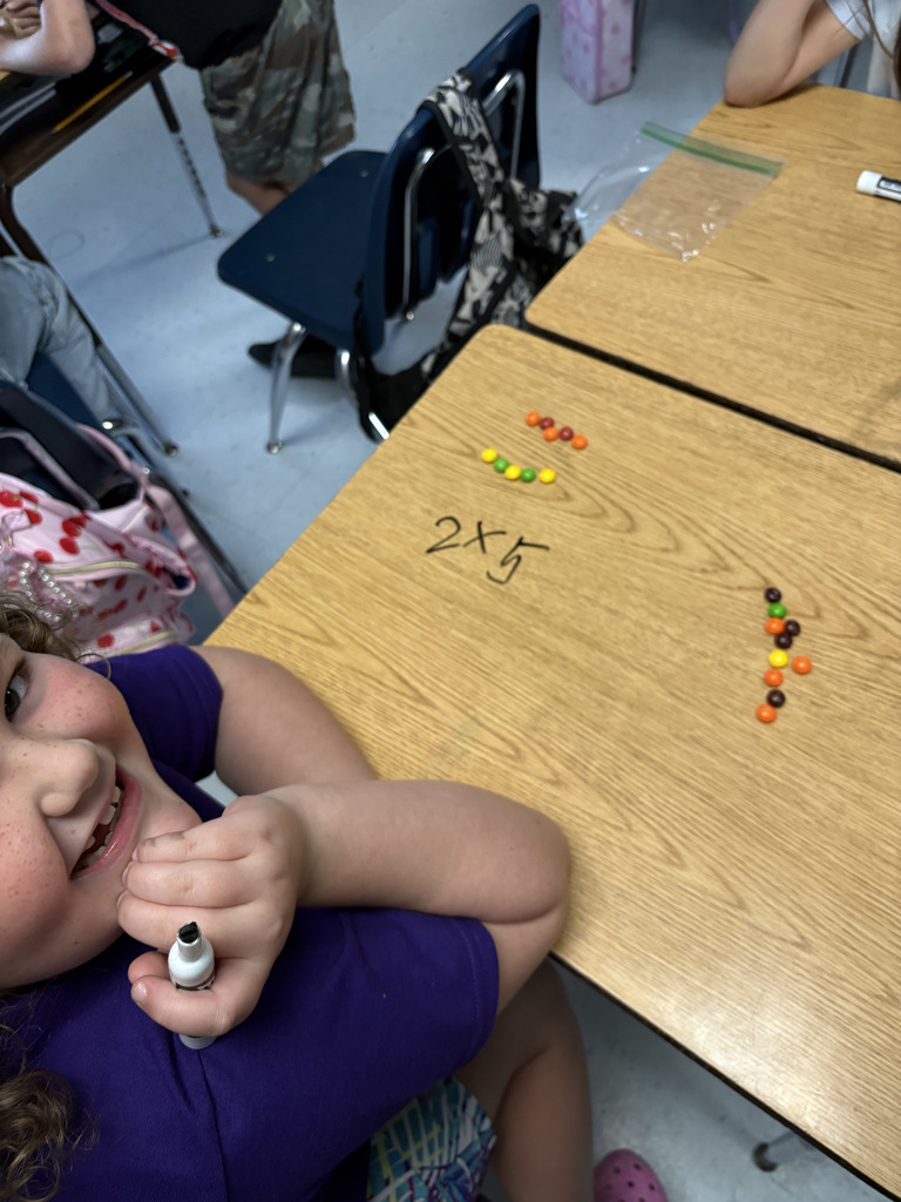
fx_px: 902
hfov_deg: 53.1
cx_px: 450
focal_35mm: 26
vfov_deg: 67.3
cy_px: 601
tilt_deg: -55.6
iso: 250
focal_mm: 5.96
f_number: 1.6
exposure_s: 1/60
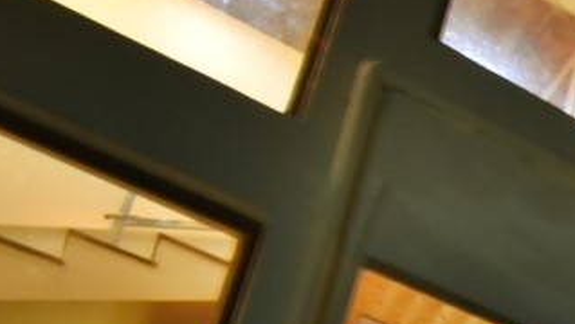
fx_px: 1297
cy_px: 774
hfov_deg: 16.1
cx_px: 1278
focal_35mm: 85
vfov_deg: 11.7
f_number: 5.6
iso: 5000
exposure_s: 1/8
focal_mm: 16
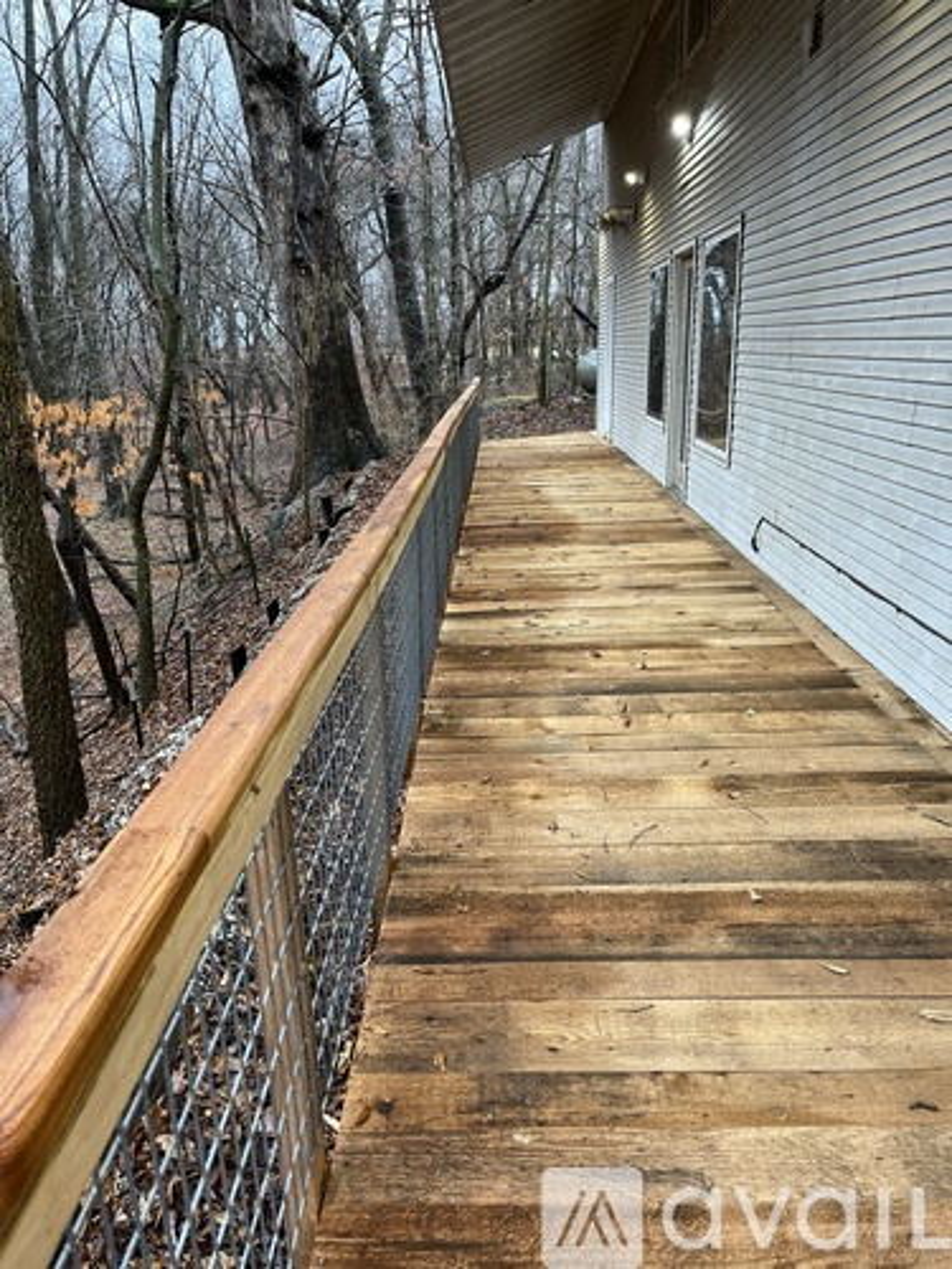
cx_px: 476
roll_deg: +0.6
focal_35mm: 26
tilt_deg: -14.8
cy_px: 634
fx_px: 953
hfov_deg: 53.1
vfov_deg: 67.3
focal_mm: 5.1
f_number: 1.6
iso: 100
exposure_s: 1/120
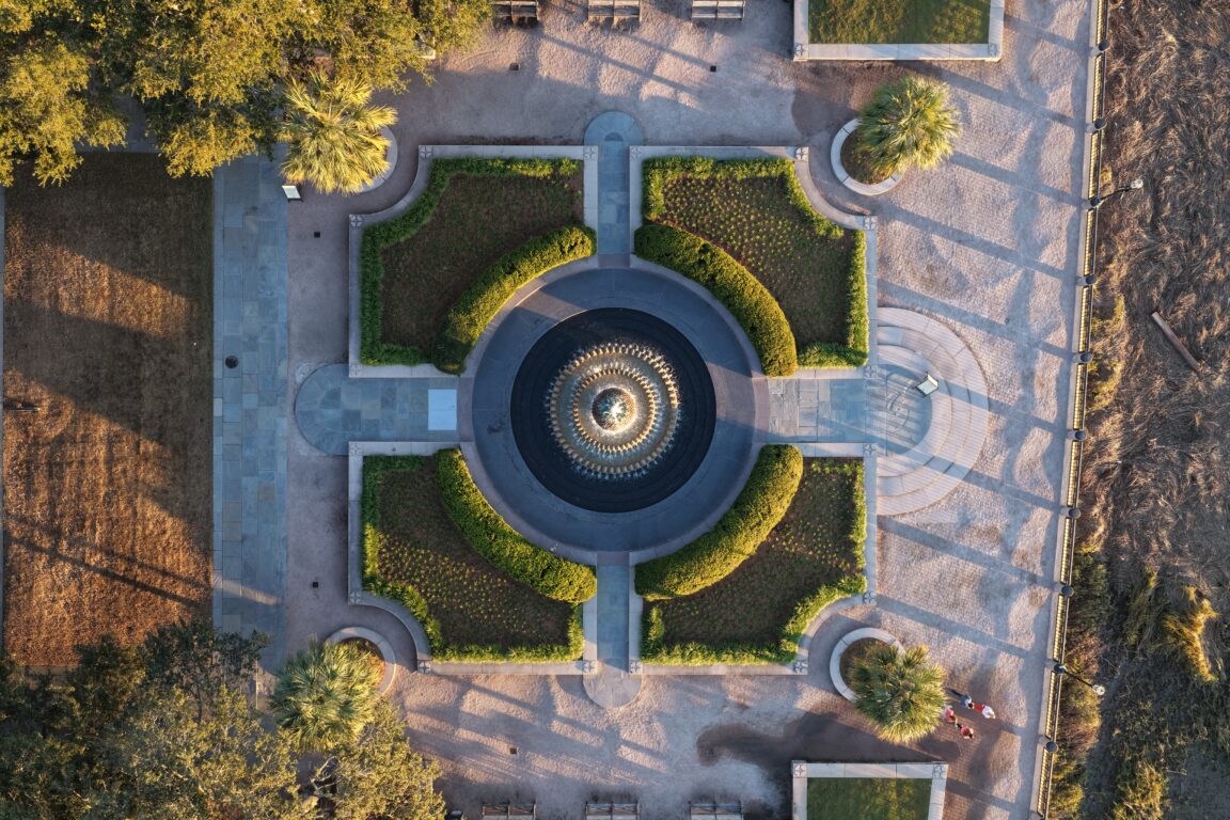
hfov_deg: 65.5
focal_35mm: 28
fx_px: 957
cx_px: 615
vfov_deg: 46.4
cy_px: 410
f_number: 2.8
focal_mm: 14.45
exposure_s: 1/80
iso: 125
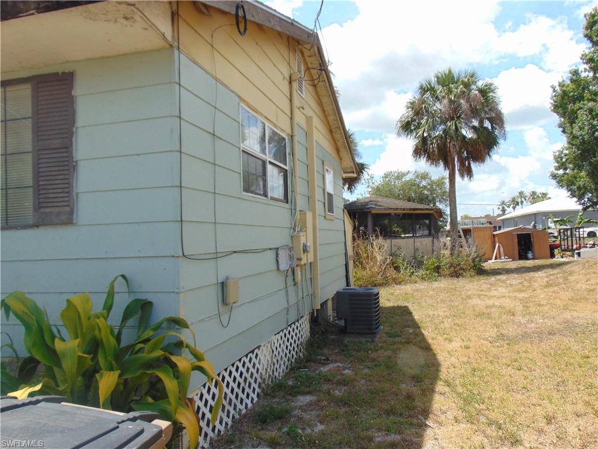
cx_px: 299
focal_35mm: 25
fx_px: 432
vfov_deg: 54.9
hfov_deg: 69.4
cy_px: 224
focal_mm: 4.5
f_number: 7.7
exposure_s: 1/200
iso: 80
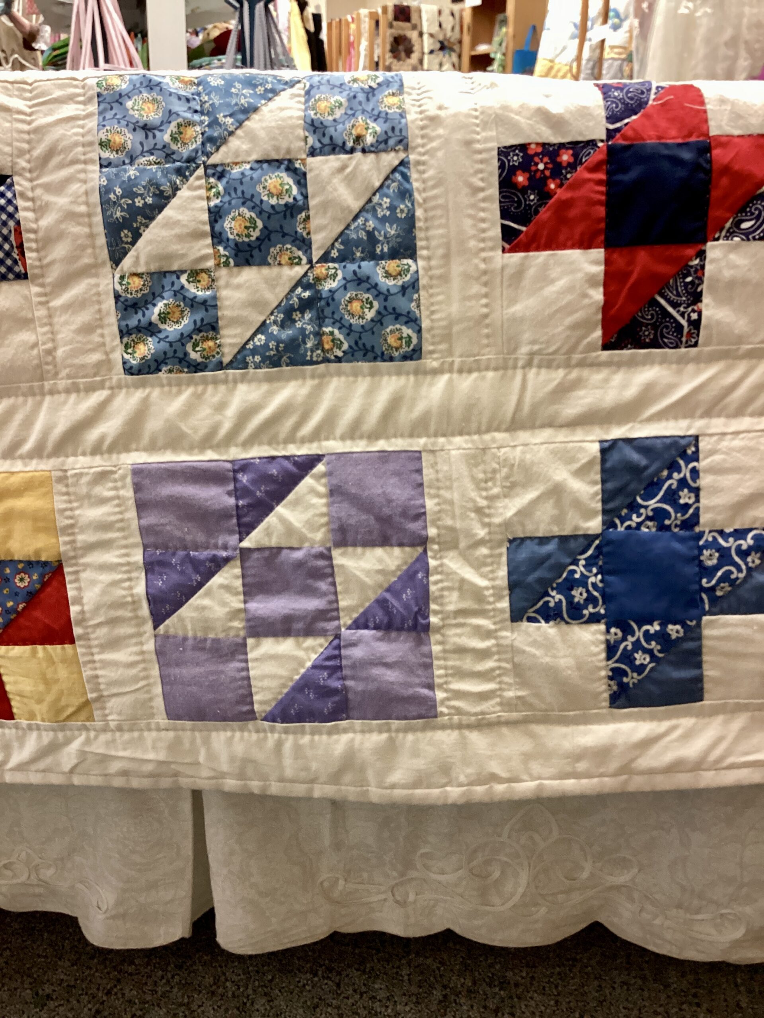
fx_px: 912
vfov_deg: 58.4
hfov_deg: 45.4
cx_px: 382
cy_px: 509
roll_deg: -1.0
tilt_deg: -22.5
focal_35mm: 31
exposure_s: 1/33
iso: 250
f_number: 2.4
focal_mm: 3.3
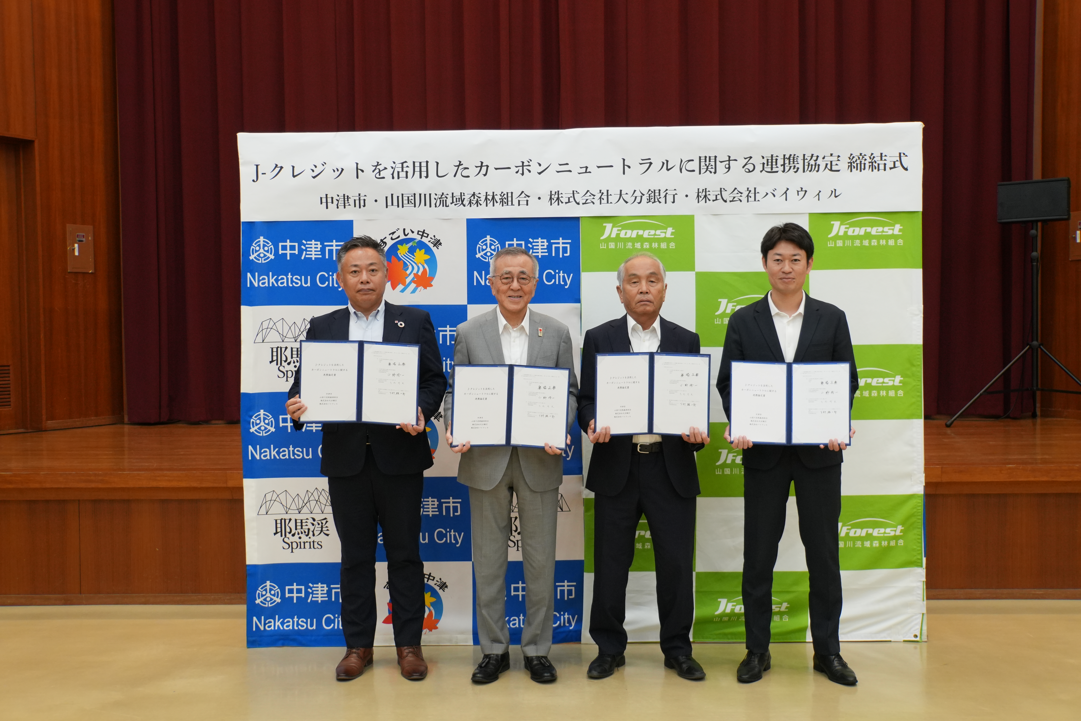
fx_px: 1126
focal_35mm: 38
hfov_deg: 51.3
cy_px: 360
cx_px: 540
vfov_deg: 35.5
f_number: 4
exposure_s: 1/250
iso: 1000
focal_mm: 25
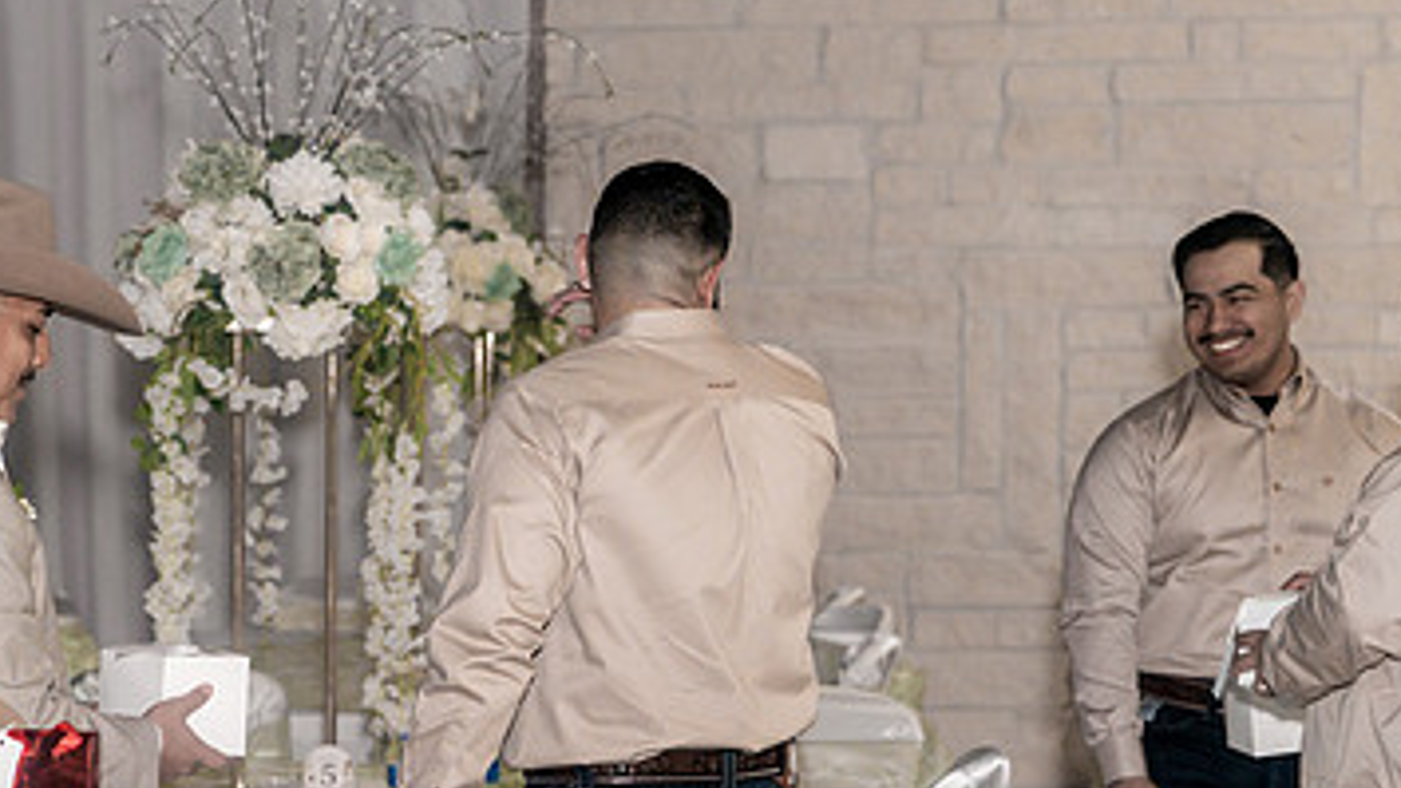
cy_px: 651
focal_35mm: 103
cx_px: 265
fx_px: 3826
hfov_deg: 20.5
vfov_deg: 11.7
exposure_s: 1/250
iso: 2000
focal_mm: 60
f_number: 4
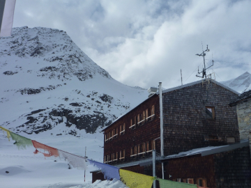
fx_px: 276
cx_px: 126
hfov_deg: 49.0
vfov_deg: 37.7
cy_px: 94
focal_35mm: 38
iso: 125
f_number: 13
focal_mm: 6.8
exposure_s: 1/200
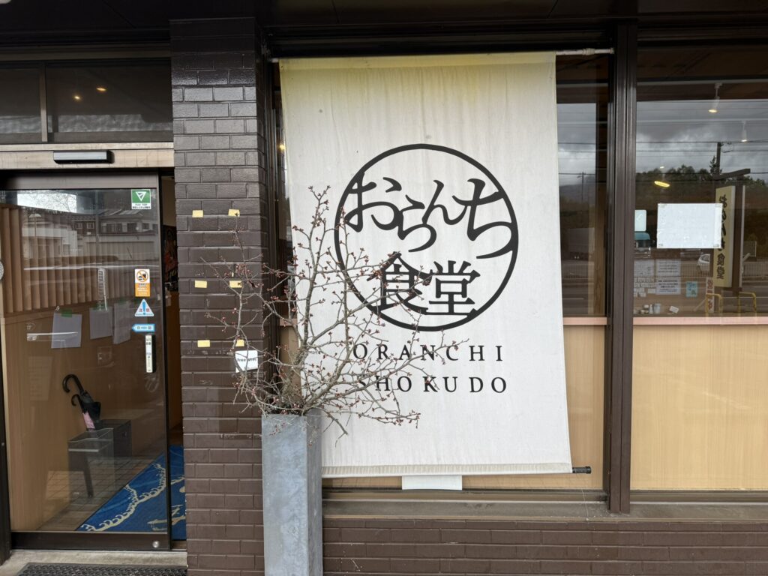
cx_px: 384
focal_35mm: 24
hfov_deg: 71.6
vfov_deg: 56.8
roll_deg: -0.2
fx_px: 532
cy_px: 288
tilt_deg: -3.4
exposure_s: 1/598
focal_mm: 6.76
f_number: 1.78
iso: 80
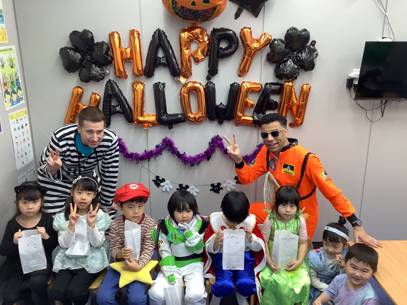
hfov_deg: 58.4
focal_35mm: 31
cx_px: 204
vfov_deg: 45.4
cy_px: 152
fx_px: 364
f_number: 2.4
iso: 50
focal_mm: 3.3
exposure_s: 1/50
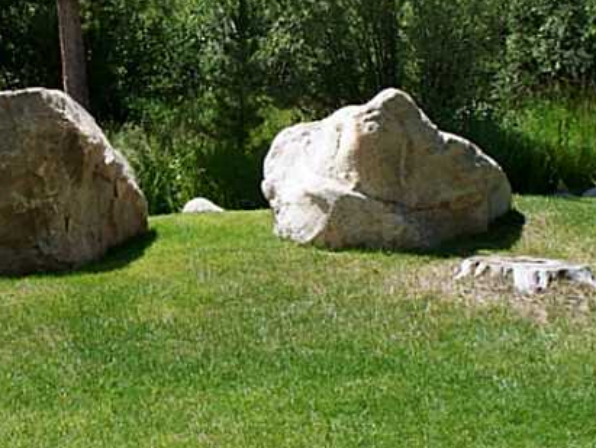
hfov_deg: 27.4
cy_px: 80
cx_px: 151
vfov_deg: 20.8
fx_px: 1206
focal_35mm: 70
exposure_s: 1/250
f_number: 5
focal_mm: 7.54
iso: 80
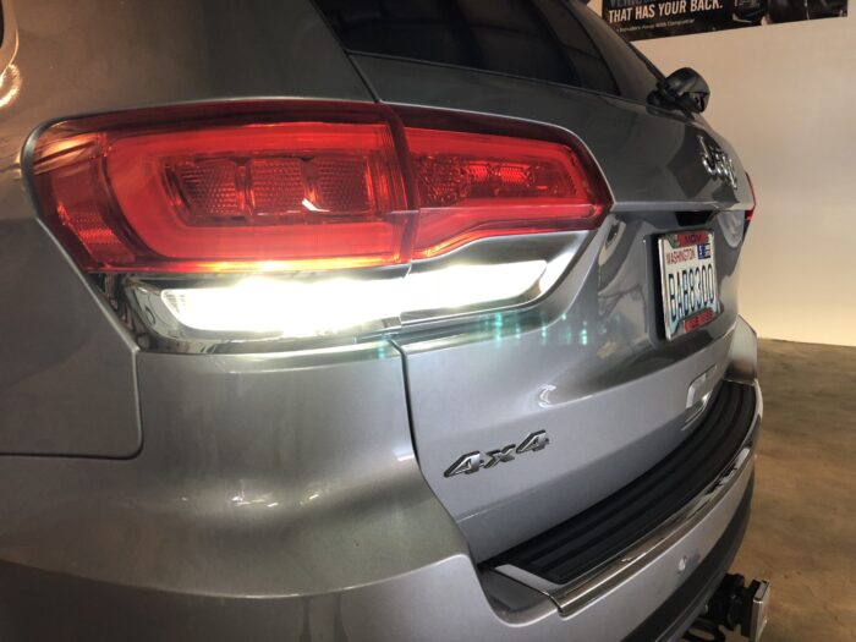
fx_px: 692
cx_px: 428
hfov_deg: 63.4
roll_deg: -0.3
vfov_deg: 49.7
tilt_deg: -7.4
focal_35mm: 28
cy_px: 321
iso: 64
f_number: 1.8
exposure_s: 1/15
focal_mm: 3.99
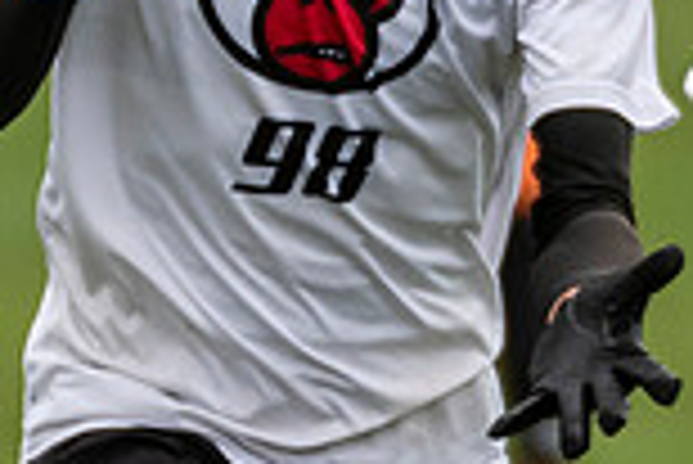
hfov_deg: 0.6
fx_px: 66358
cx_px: 546
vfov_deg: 0.4
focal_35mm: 3444
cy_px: 119
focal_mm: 400
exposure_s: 1/1250
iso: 360
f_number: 4
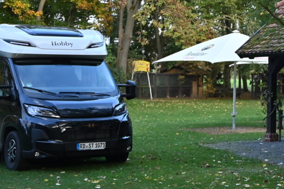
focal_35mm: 100
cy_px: 45
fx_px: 789
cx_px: 374
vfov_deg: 13.6
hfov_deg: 18.9
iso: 250
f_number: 4
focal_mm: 24
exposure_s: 1/250
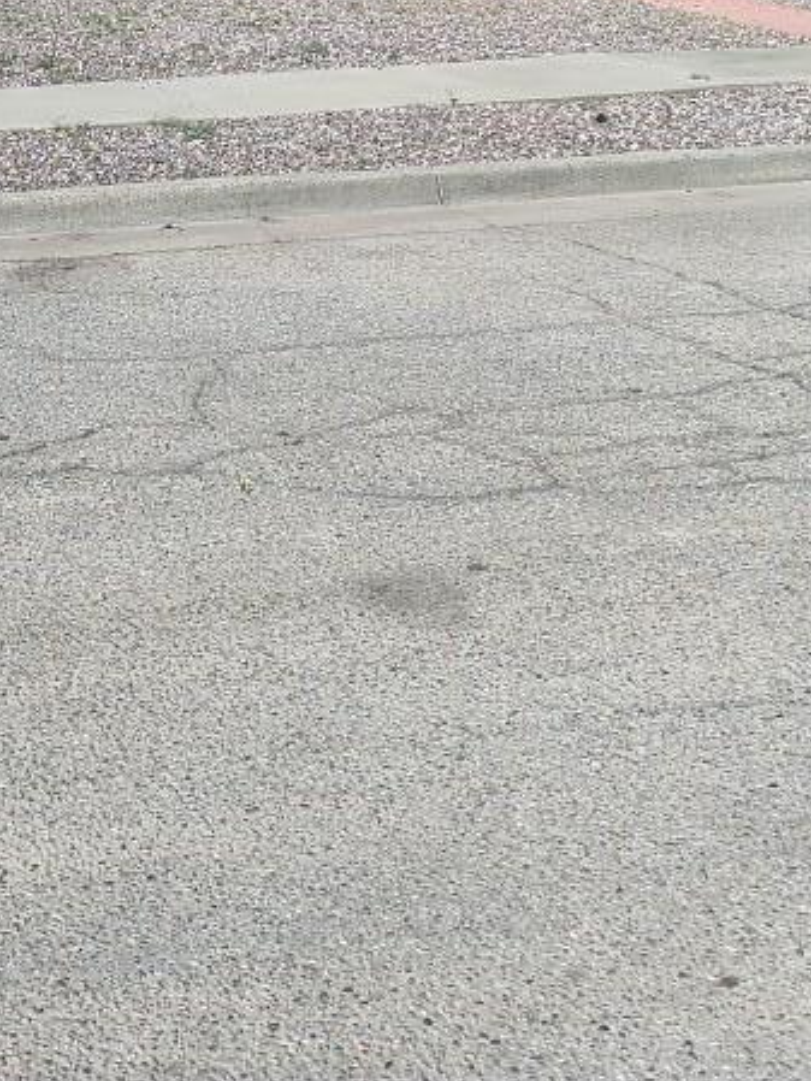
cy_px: -142
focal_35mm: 57
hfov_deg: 24.2
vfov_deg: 29.9
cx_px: -55
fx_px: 1780
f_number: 1.7
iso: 100
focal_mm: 4.68
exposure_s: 1/1245
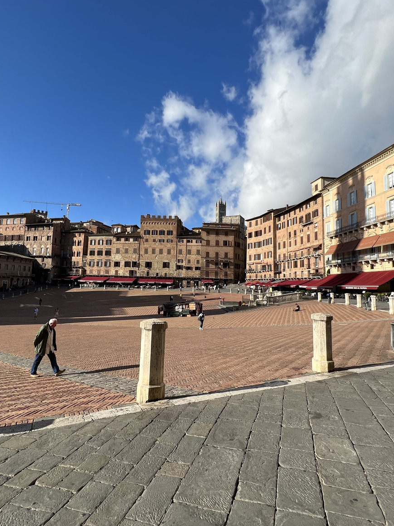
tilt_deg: +6.3
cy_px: 255
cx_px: 199
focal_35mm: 18
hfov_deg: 71.6
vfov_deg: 87.7
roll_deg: -1.0
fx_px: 273
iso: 32
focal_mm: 1.57
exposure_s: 1/1754
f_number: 1.8
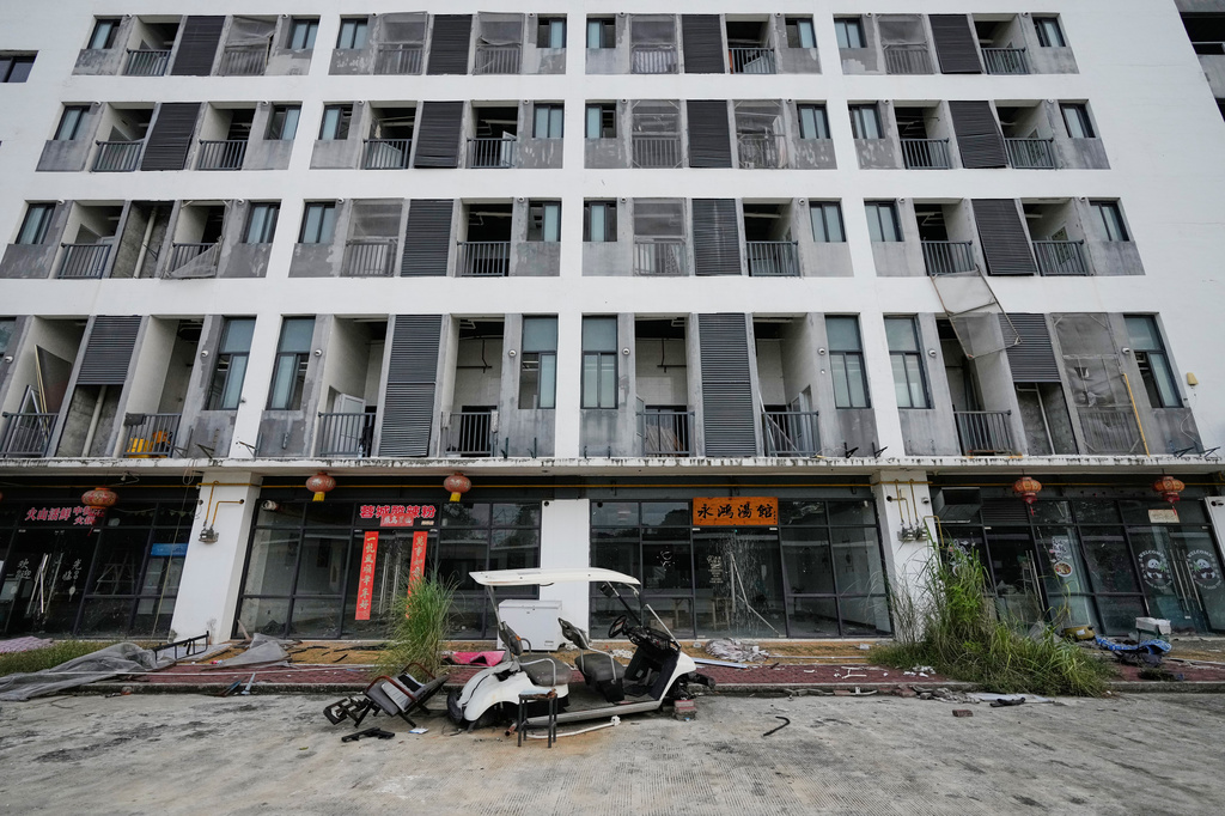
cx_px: 612
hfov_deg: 96.8
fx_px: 544
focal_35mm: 16
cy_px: 408
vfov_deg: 73.7
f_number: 3.5
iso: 1250
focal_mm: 16
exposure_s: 1/1000
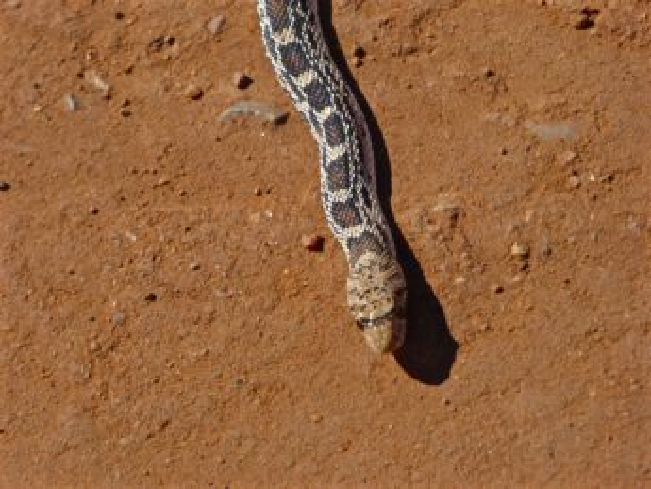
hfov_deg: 4.1
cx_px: 326
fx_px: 9011
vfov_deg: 3.1
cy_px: 244
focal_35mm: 479
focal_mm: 77.3
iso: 100
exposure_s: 1/400
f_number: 6
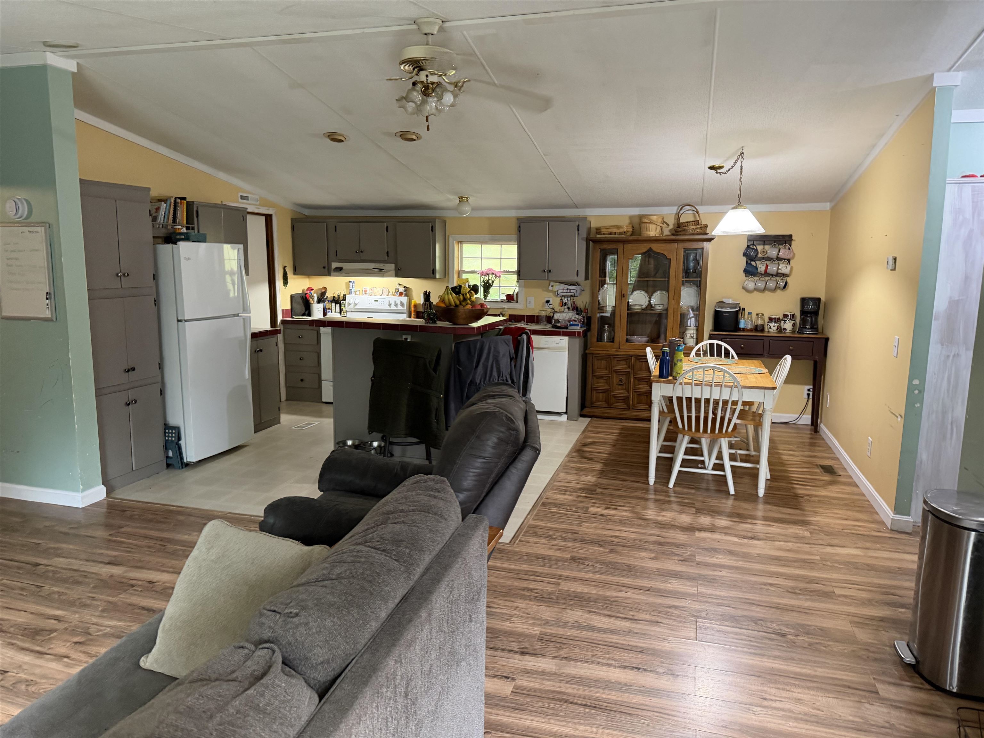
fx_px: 682
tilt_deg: -8.7
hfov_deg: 71.6
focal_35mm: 24
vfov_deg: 56.8
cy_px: 369
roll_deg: -0.2
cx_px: 492
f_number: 1.78
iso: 500
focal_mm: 6.76
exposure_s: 1/60
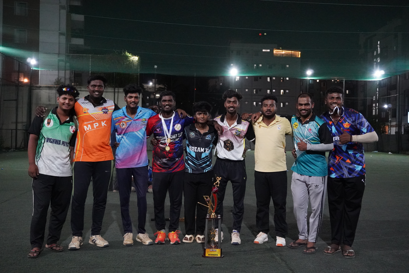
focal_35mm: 38
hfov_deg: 51.3
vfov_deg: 35.5
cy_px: 136
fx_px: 426
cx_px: 204
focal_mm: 25
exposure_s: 1/100
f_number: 4.5
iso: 6400
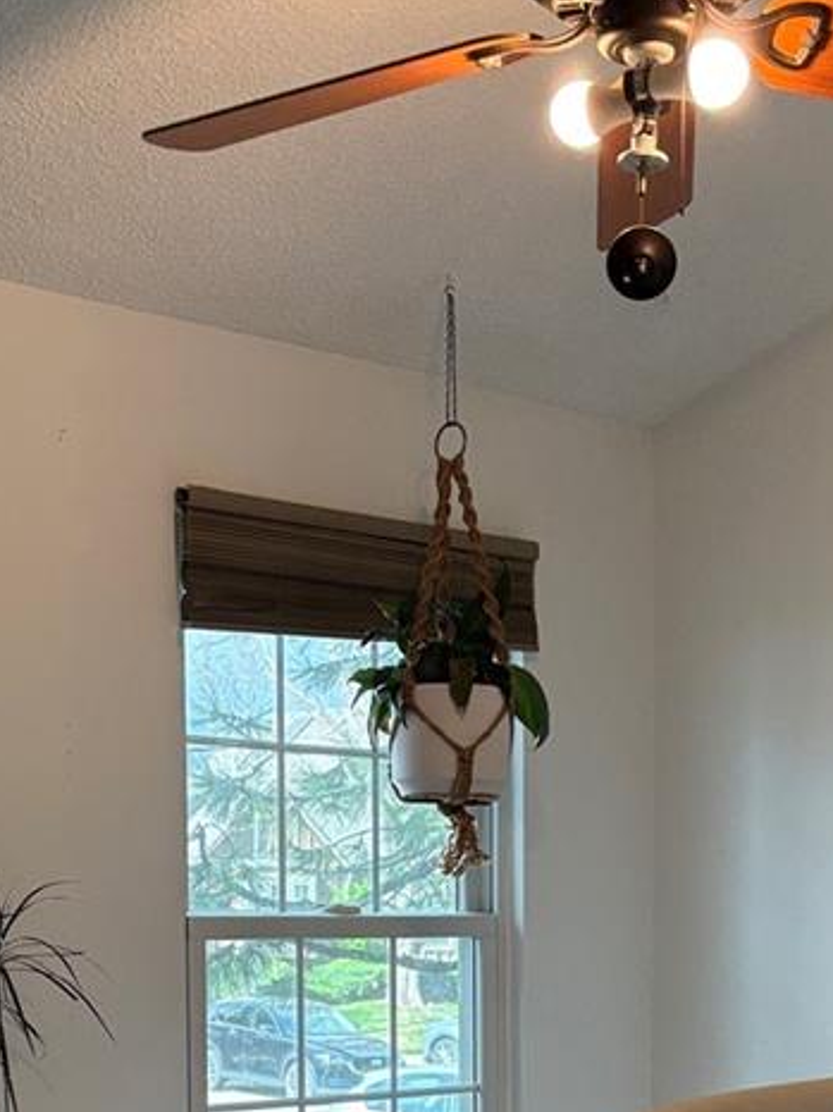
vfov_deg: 27.5
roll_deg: +0.0
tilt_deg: -5.4
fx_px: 2152
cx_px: 449
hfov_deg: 21.9
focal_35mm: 67
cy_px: 1079
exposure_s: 1/120
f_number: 1.6
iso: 100
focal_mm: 5.96
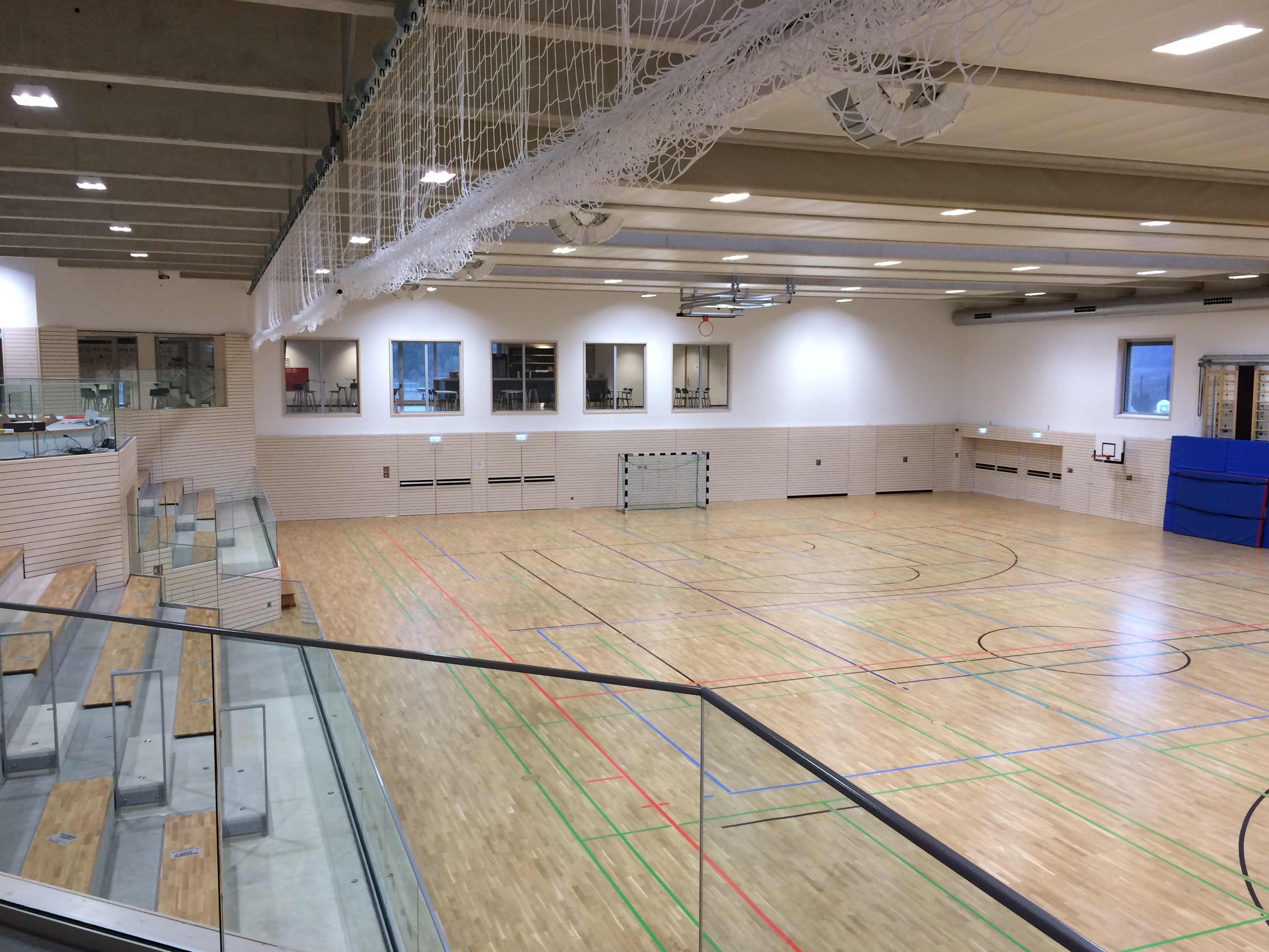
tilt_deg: -6.8
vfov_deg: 46.8
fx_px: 1100
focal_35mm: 30
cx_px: 654
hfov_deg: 60.0
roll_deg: +0.9
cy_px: 488
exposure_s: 1/33
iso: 40
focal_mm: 4.15
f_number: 2.2
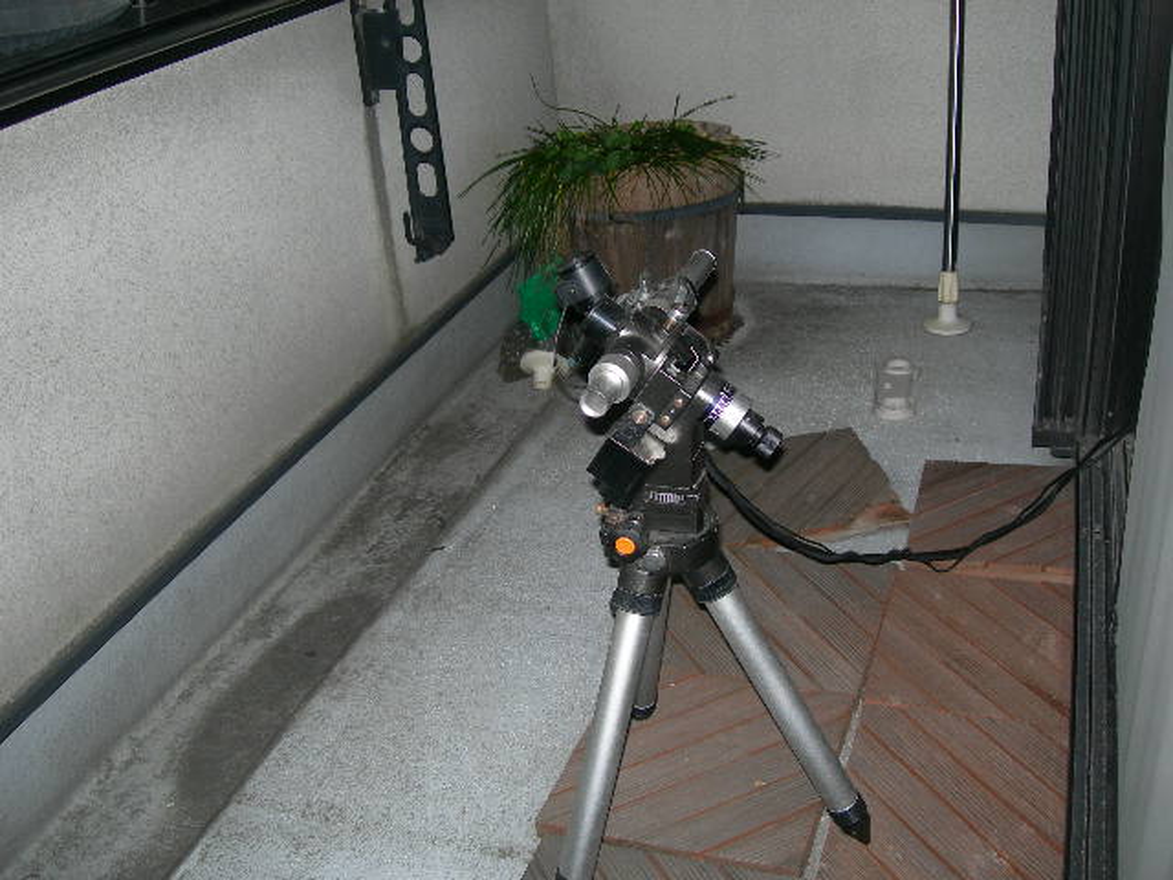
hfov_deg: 49.0
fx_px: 1288
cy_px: 440
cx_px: 586
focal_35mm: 38
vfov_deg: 37.7
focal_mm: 7.8
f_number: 2.8
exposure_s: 1/60.1
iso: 90
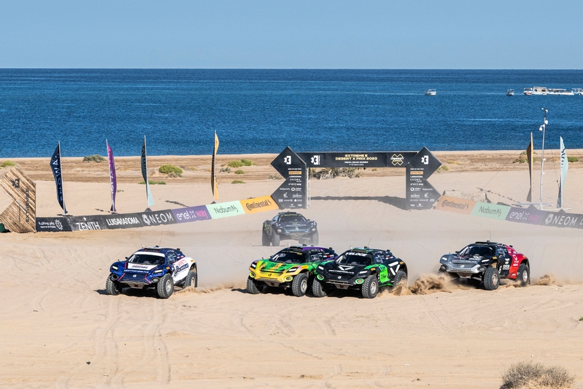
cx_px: 292
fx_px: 3239
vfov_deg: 6.9
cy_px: 194
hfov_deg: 10.3
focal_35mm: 200
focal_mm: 200
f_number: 7.1
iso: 200
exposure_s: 1/1600
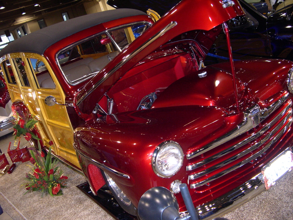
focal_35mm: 38
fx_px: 322
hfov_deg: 49.0
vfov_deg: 37.7
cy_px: 110
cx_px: 146
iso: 238
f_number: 2.8
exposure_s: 1/60
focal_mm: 8
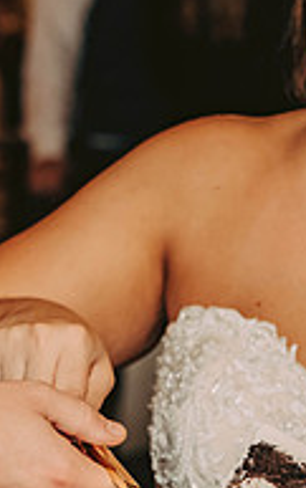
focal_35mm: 202
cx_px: 164
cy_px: 295
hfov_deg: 6.5
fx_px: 2689
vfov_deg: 10.4
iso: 1250
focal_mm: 66
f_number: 4.5
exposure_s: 1/125
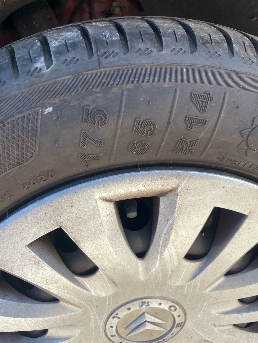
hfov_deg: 53.1
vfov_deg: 67.3
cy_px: 172
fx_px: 258
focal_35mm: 26
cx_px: 129
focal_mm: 4.2
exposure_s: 1/228
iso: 32
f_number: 1.6
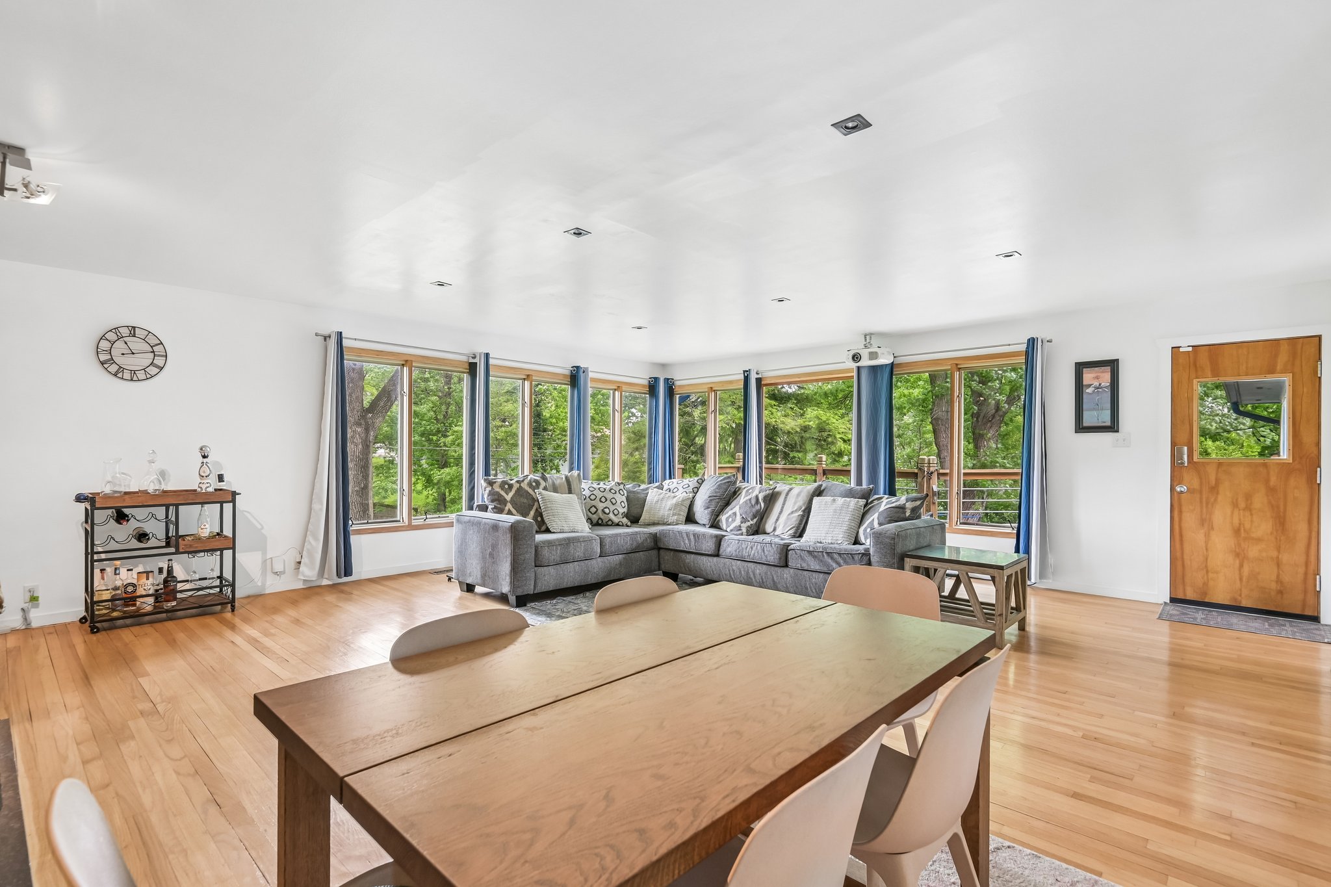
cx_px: 666
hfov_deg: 96.7
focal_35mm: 16
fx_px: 591
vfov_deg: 73.7
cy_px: 444
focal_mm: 16
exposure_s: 1/15
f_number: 8
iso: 250
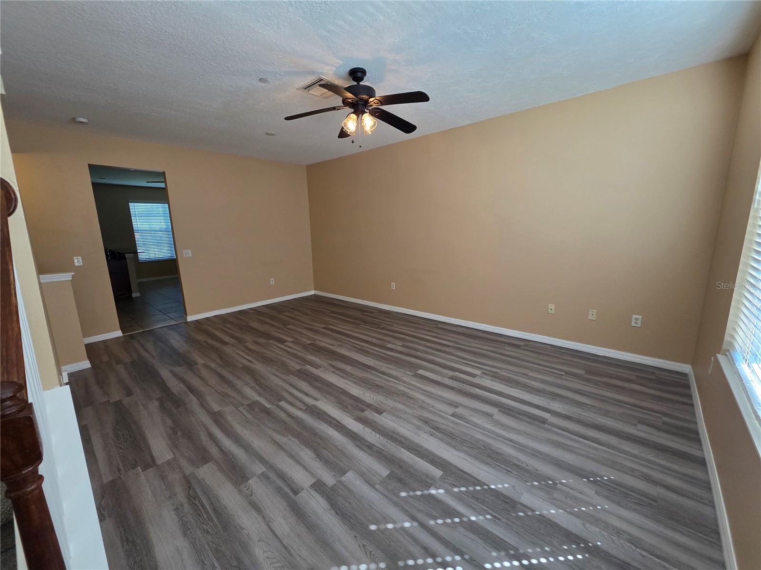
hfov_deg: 106.2
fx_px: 286
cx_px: 380
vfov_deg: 89.9
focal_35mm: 13
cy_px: 285
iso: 125
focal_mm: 2.2
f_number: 1.9
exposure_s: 1/120
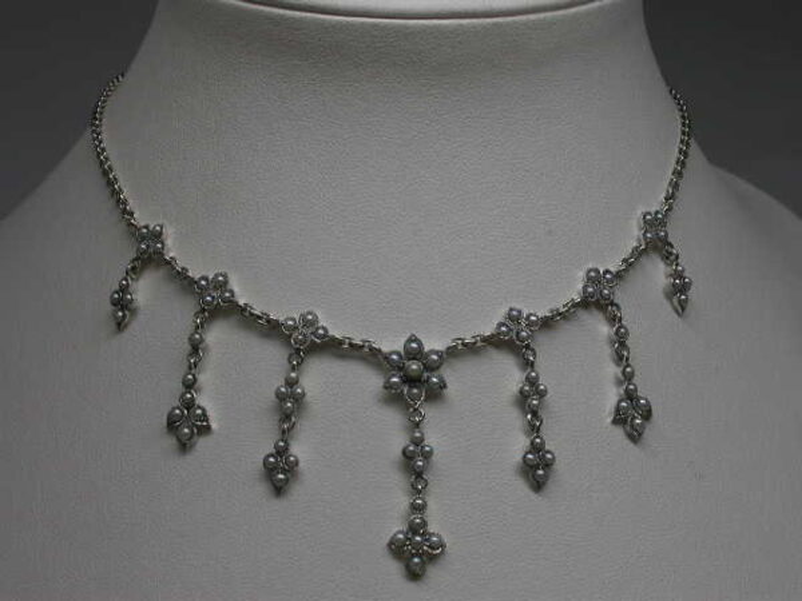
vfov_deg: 17.4
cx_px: 401
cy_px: 300
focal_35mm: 85
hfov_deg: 23.0
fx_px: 1969
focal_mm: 17.7
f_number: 8.3
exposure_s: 1/43.3
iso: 100
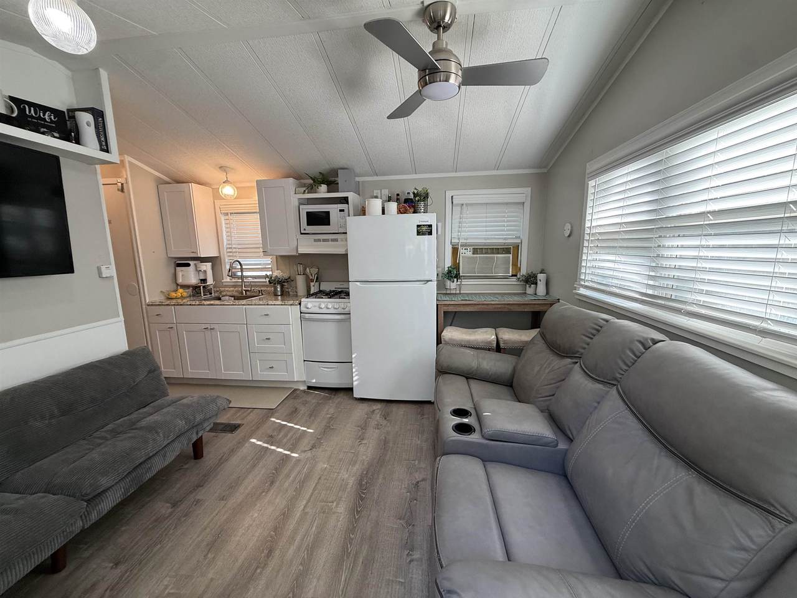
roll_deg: +0.8
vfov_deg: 85.7
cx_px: 398
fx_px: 322
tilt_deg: -7.7
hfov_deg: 102.1
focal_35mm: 14
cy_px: 299
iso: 125
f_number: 2.2
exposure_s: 1/120
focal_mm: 2.22
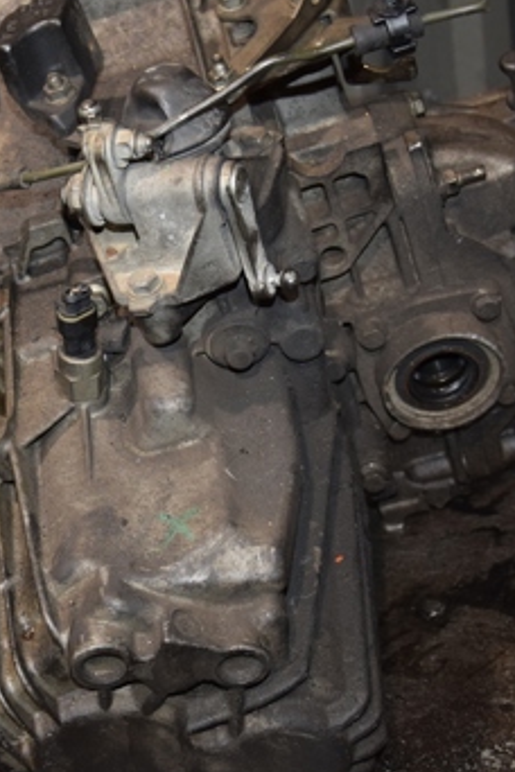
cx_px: 120
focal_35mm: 73
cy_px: 377
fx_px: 1566
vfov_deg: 27.7
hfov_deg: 18.5
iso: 800
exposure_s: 1/60
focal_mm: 26
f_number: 5
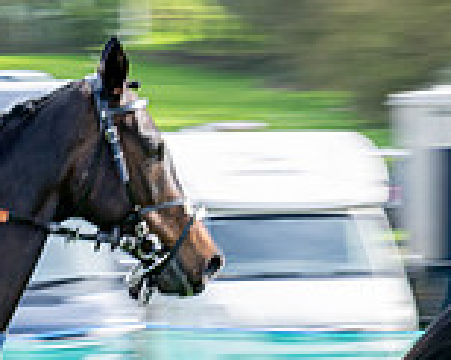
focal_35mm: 388
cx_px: -296
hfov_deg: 4.9
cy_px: 368
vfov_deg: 4.0
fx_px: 5176
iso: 200
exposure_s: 1/100
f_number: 11
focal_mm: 94
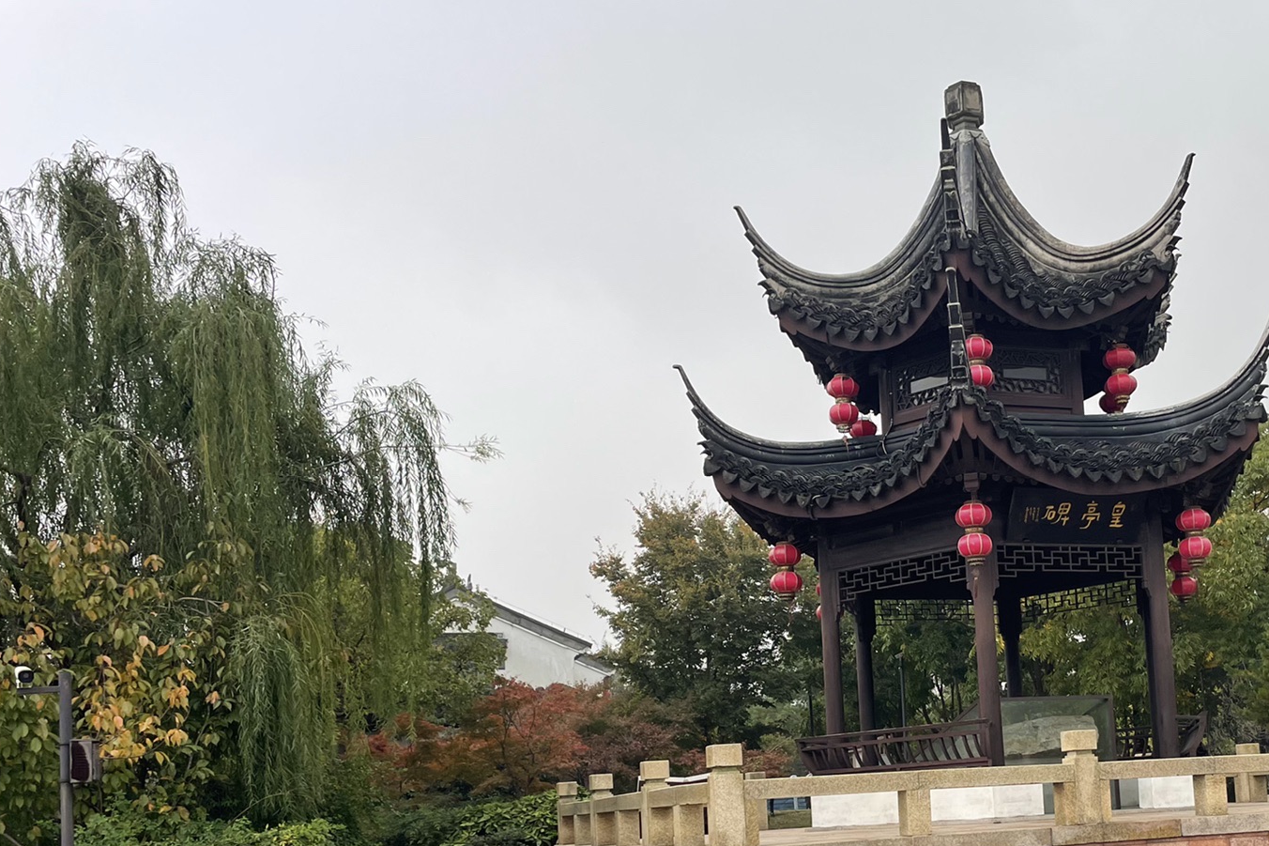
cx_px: 925
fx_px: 1410
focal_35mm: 40
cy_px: 703
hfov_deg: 47.0
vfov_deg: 32.3
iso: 32
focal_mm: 4.2
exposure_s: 1/500
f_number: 1.6
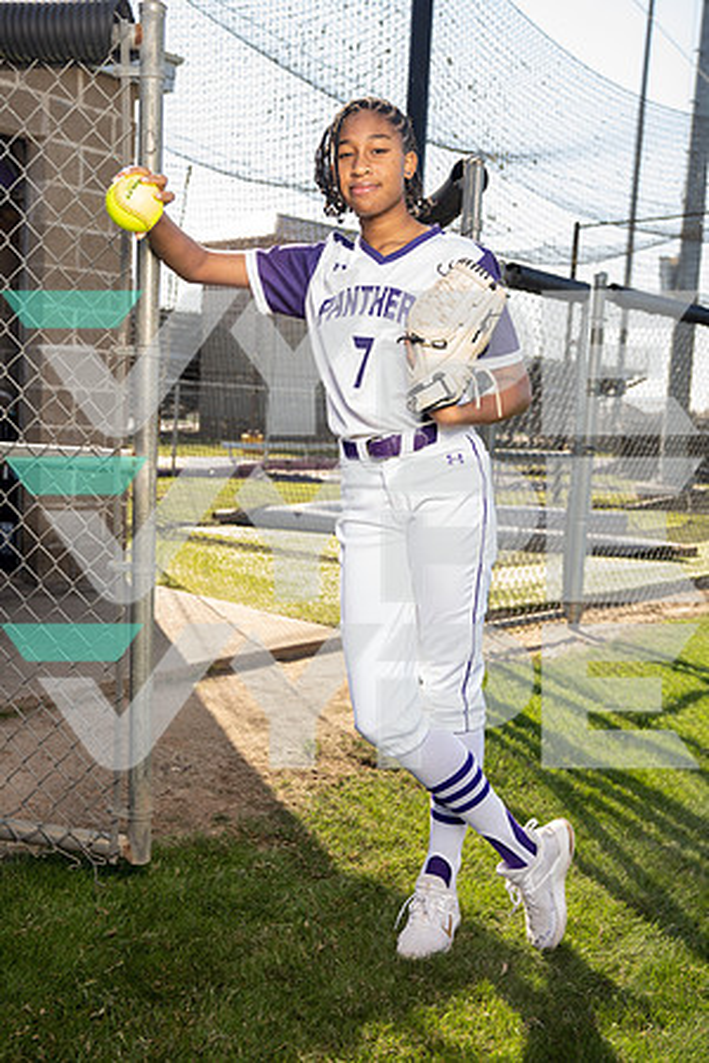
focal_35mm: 39
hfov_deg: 34.2
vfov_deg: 49.6
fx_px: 1152
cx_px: 354
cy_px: 532
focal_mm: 39
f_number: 4
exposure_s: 1/250
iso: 100
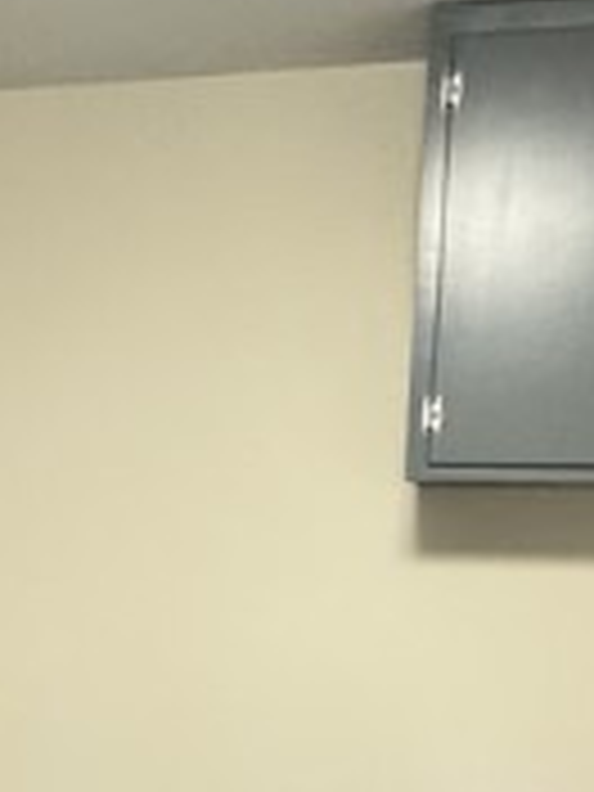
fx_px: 1396
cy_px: 1008
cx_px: 207
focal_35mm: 61
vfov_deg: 27.0
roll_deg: +1.6
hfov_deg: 23.9
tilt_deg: -15.6
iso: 800
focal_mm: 2.22
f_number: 2.2
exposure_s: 1/60
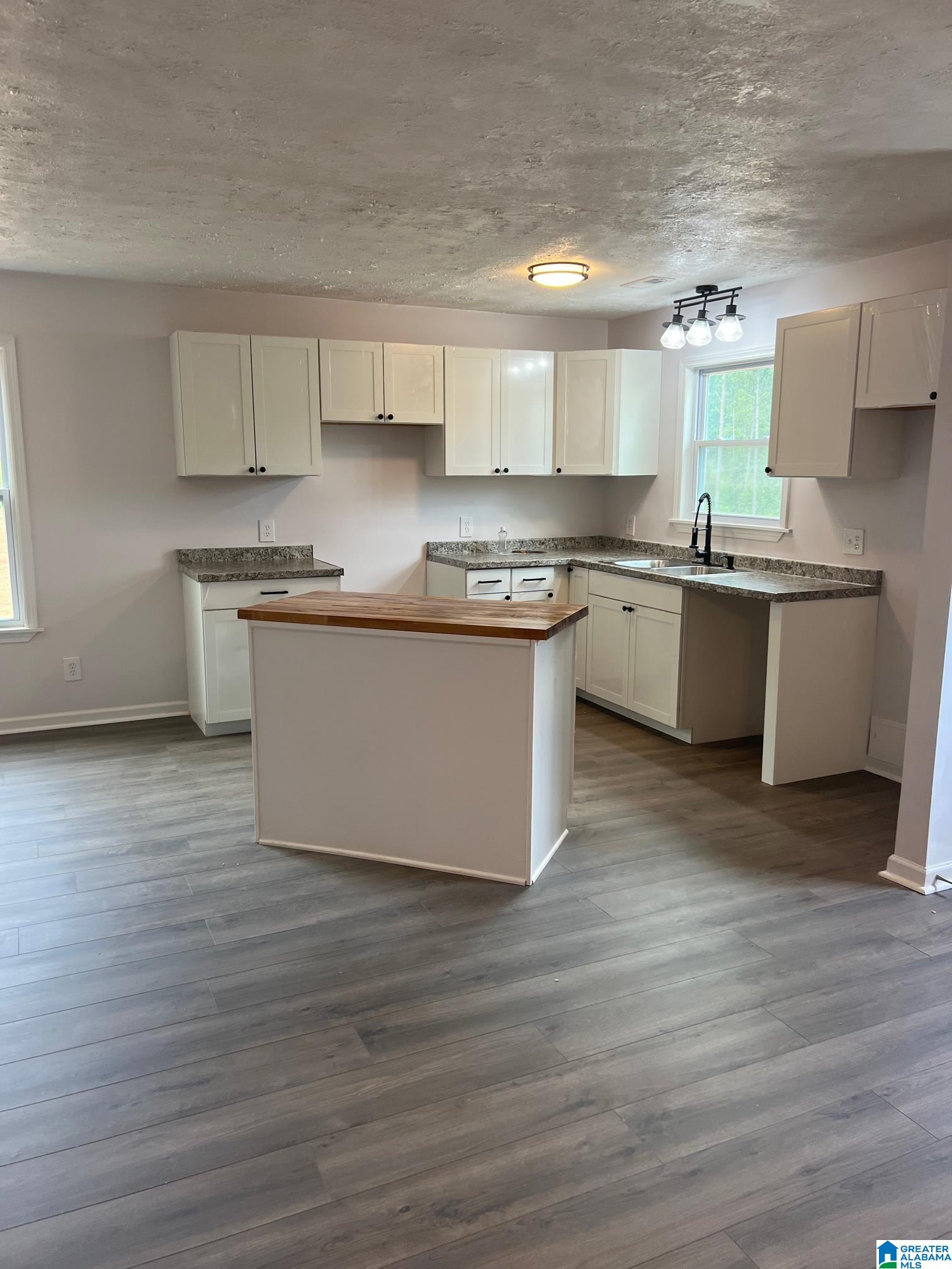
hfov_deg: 53.1
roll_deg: -0.3
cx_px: 476
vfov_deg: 67.3
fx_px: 953
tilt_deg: -8.6
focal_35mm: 26
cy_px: 634
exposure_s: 1/120
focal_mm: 5.7
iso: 80
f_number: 1.5
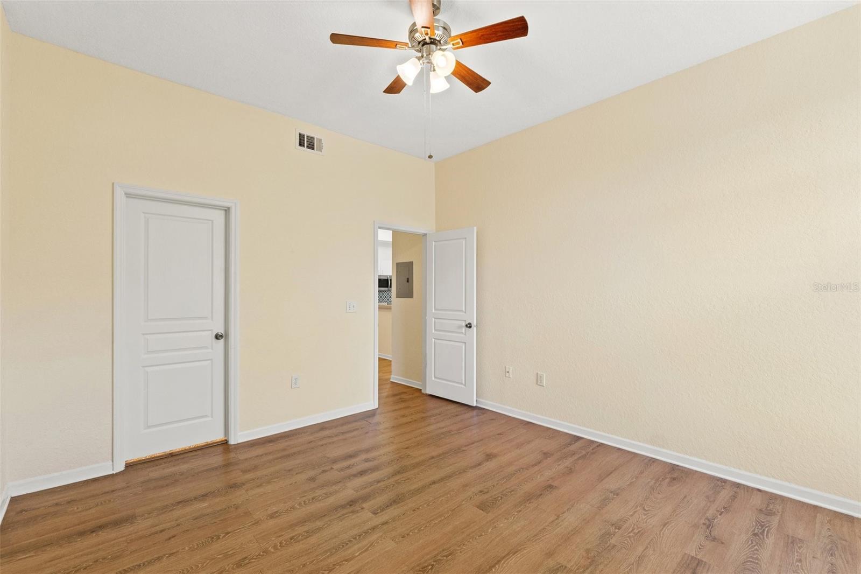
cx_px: 430
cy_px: 287
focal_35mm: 15
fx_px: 359
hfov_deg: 100.4
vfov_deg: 77.3
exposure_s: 1/8
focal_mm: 10
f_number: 7.1
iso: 400
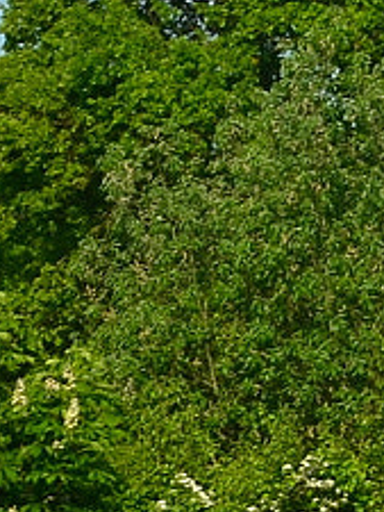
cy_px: 190
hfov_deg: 3.6
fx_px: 6044
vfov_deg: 4.8
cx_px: 1132
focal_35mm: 409
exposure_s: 1/320
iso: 200
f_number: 10
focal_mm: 40
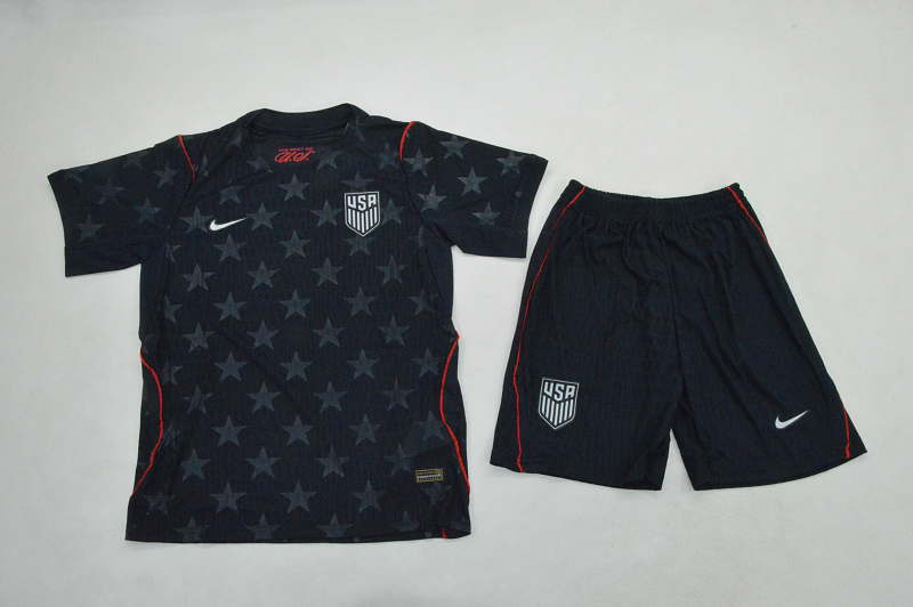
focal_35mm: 32
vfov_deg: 41.6
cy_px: 304
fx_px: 798
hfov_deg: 59.5
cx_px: 456
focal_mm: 21
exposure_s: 1/160
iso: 6400
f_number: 25
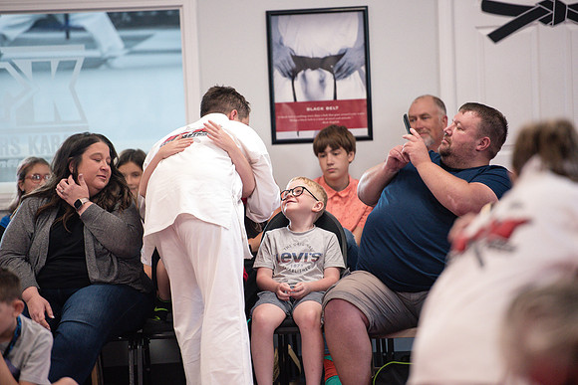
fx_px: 3212
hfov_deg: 10.3
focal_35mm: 200
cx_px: 289
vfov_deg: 6.9
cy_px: 192
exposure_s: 1/400
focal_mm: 200
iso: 1600
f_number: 2.8
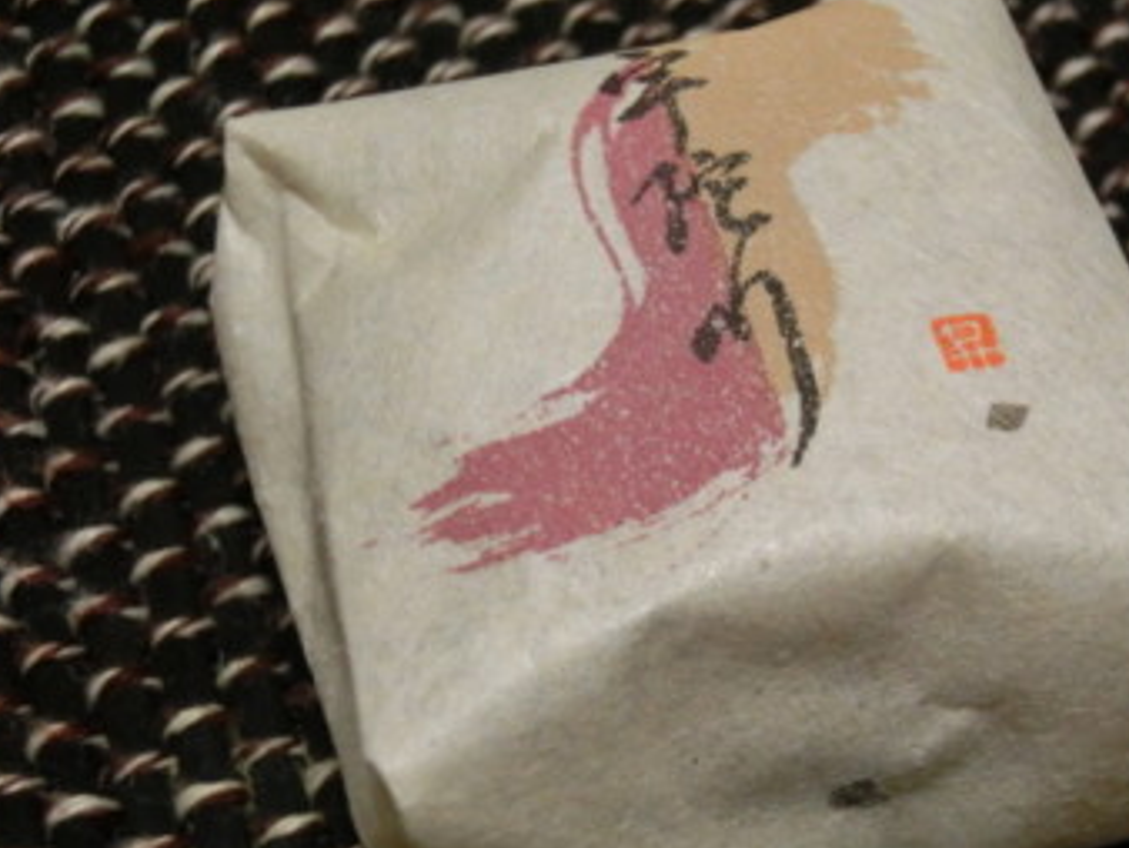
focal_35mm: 76
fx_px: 2480
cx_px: 701
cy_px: 431
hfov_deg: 25.6
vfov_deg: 19.4
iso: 800
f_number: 4.5
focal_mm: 10.11
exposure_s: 1/30
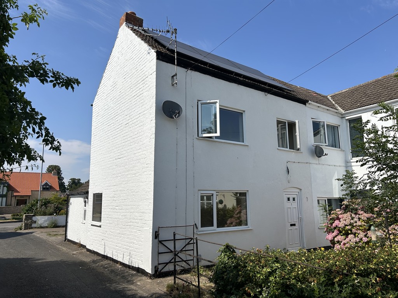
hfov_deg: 67.3
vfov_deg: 53.1
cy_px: 149
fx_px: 299
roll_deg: +0.6
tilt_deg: +9.6
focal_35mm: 26
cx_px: 199
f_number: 1.5
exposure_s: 1/6993
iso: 50
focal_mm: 5.7
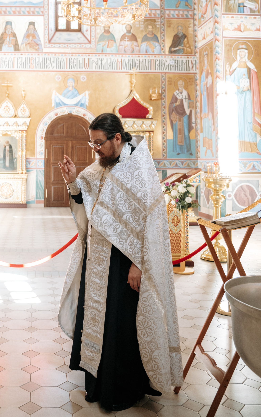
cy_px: 132
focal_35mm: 38
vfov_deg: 50.4
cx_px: 50
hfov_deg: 32.6
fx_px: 432
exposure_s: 1/125
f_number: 3.2
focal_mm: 24
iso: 1600
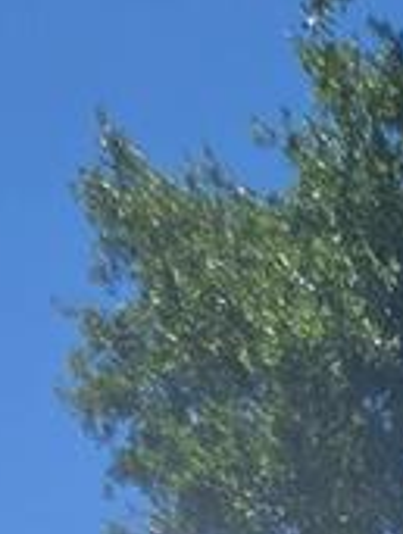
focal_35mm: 91
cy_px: 1511
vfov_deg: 12.3
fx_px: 1407
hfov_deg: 13.1
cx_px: 906
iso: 40
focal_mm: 2.2
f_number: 1.9
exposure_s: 1/2049
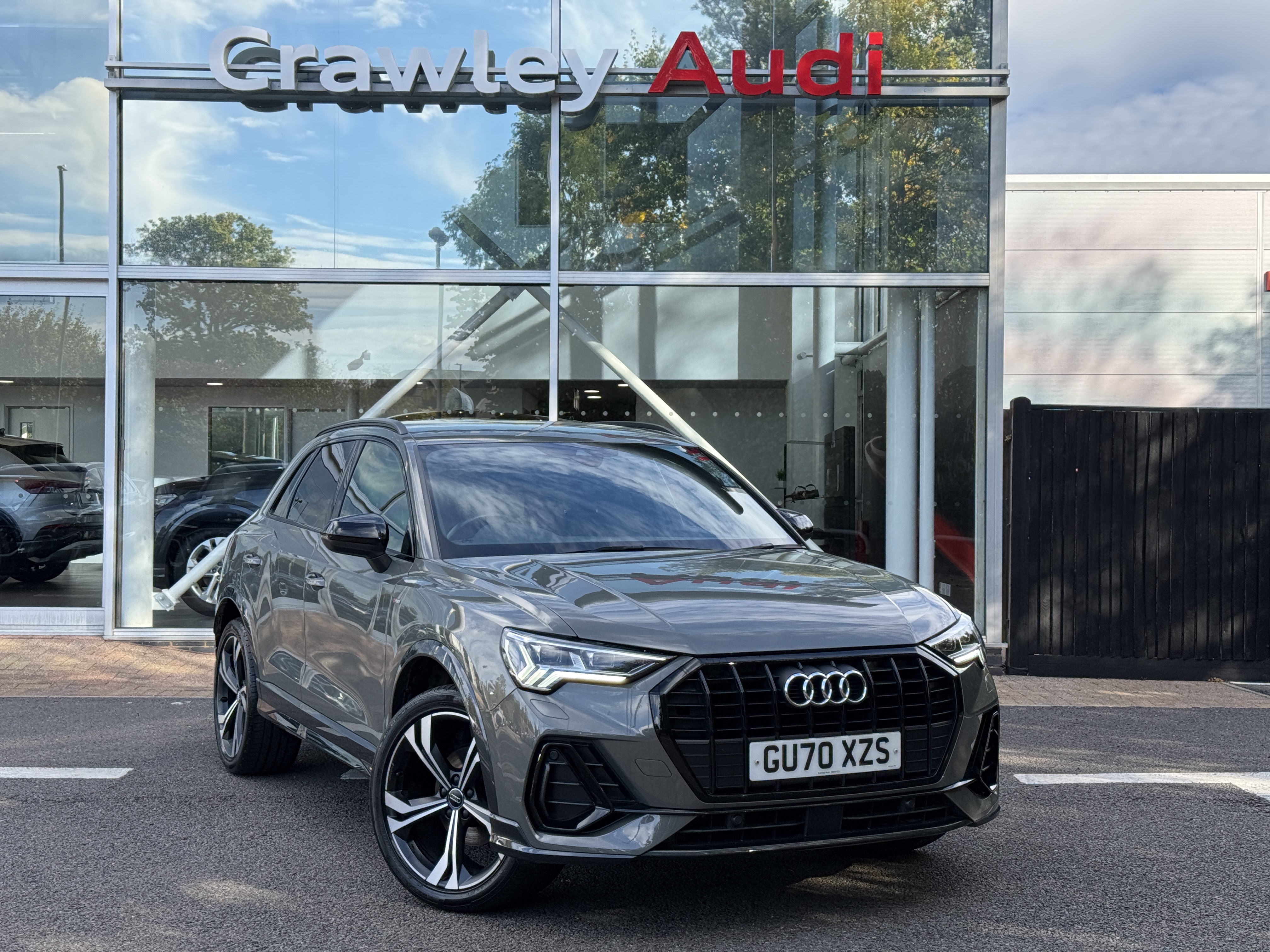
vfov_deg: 30.3
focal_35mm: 48
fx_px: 1761
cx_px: 635
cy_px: 476
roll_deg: -1.6
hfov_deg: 39.7
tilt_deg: +2.2
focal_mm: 6.76
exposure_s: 1/885
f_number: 1.78
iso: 64
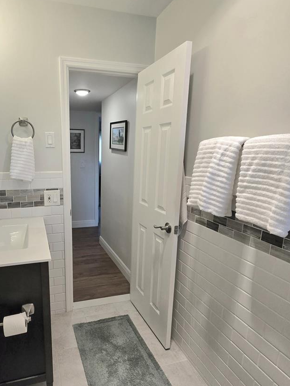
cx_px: 97
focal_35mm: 19
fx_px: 212
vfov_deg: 84.7
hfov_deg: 66.9
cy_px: 193
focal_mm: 2.2
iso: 64
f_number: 2.2
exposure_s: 1/120
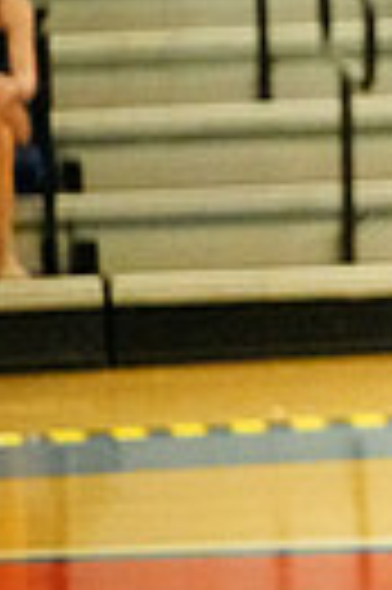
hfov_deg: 2.7
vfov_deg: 4.1
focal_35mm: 502
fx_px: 8220
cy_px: 70
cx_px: 1262
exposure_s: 1/1600
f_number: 2.8
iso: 25600
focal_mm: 113
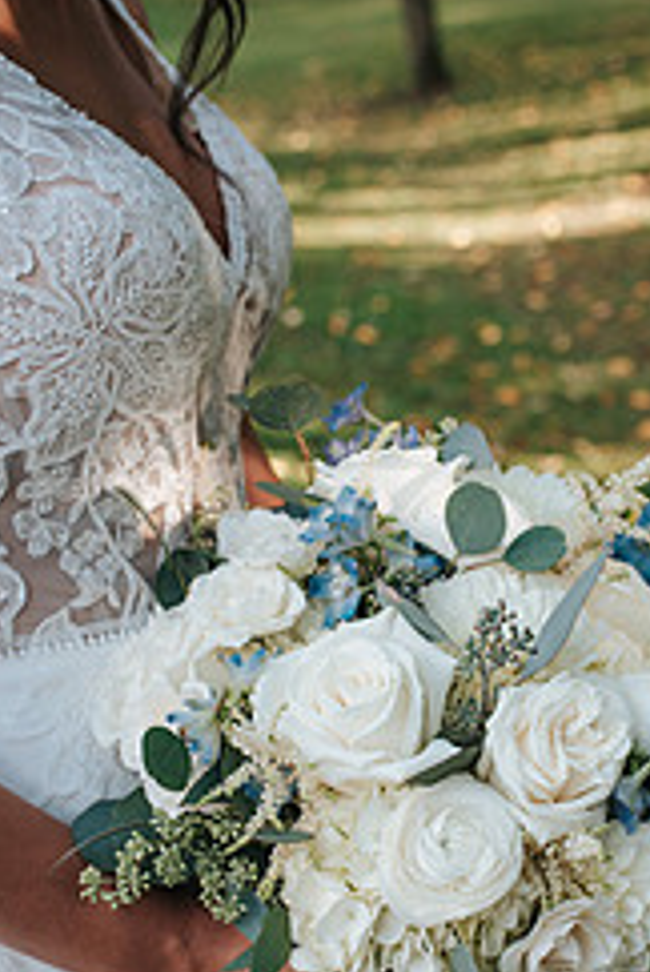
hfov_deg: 20.8
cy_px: 671
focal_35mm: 65
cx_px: 494
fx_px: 1755
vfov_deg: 30.6
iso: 900
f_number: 4
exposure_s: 1/1000
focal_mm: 35
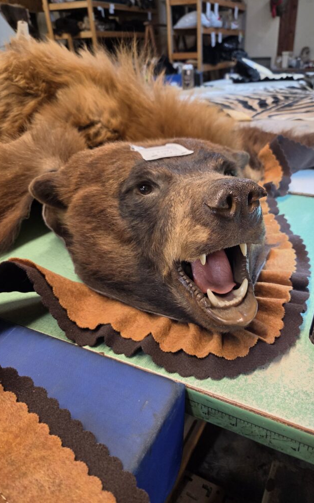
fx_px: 342
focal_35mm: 25
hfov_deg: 49.0
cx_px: 188
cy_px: 255
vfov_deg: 72.6
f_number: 1.8
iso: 320
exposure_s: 1/120
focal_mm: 5.4
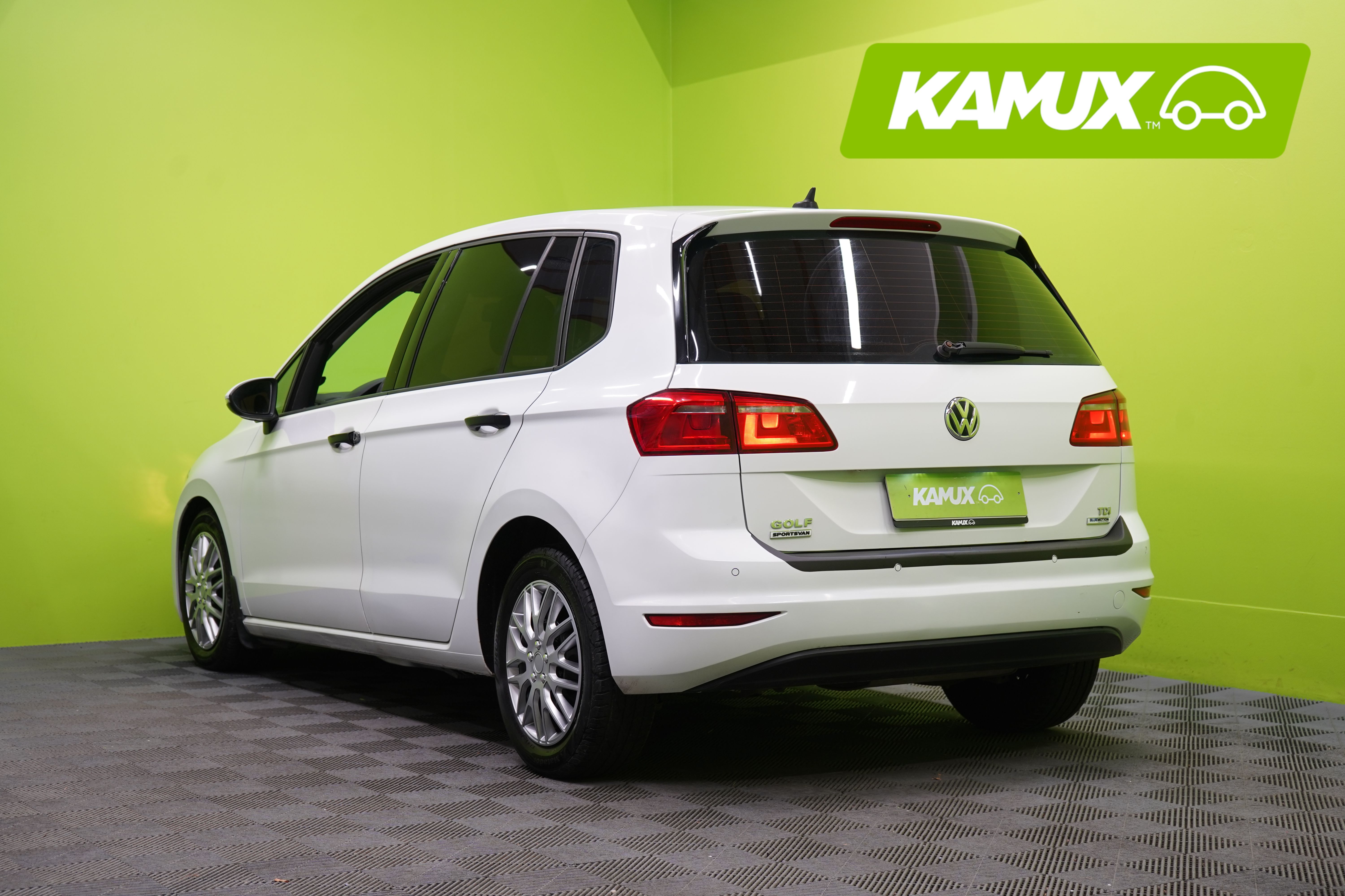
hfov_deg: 36.2
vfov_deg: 24.6
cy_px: 448
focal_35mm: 55
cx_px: 672
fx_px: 2055
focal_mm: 55
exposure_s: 1/30
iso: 400
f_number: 5
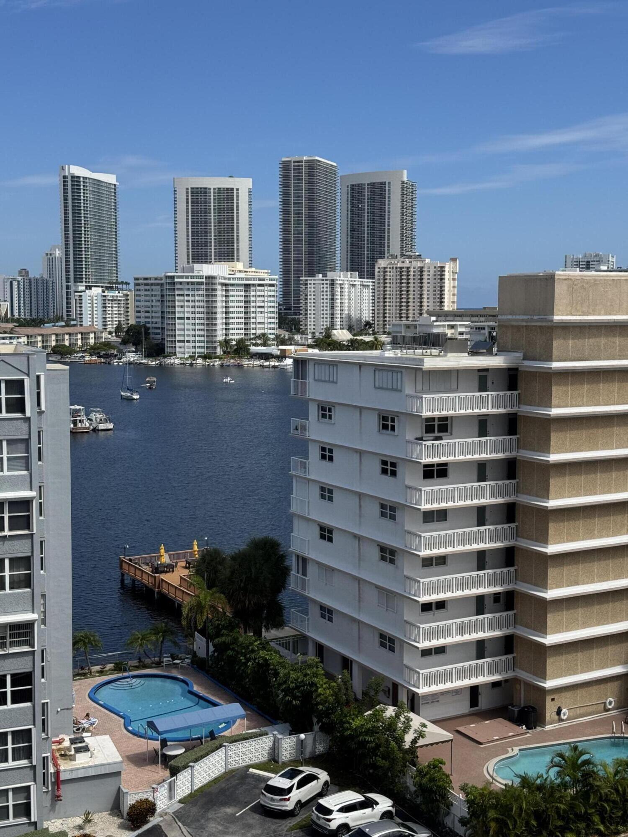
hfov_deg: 30.3
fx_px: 1161
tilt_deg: -5.2
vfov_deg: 39.7
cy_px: 418
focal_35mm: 48
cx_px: 314
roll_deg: +0.4
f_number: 1.78
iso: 64
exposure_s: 1/5848
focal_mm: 6.76
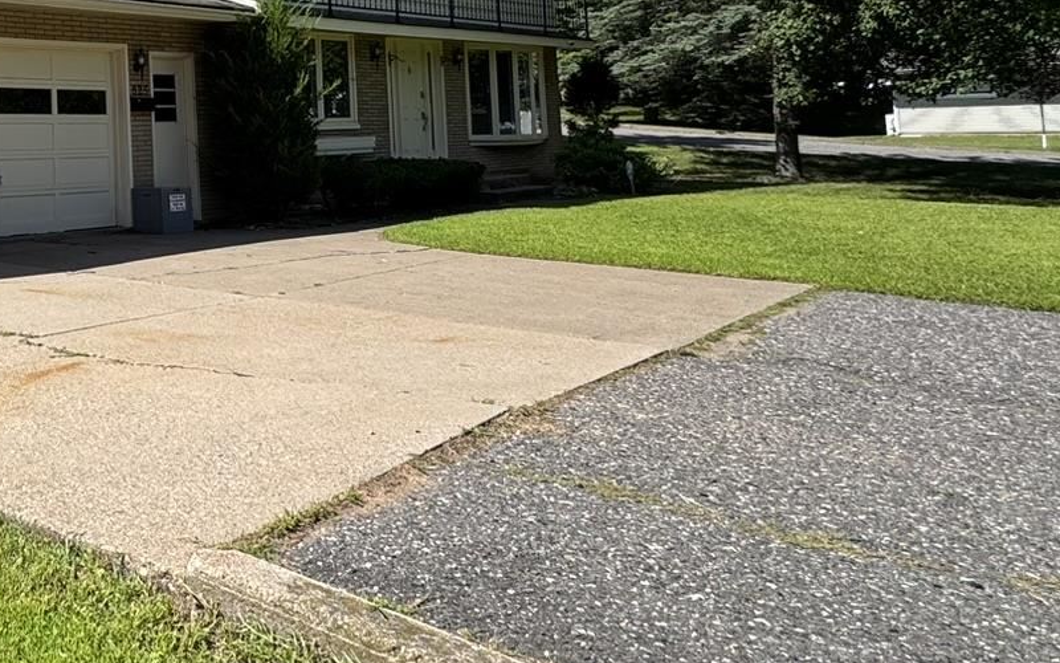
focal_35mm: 38
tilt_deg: +1.3
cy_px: 61
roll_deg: +0.9
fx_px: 1098
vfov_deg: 31.9
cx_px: -146
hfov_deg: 40.1
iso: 50
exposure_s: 1/1370
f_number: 2.2
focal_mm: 2.22
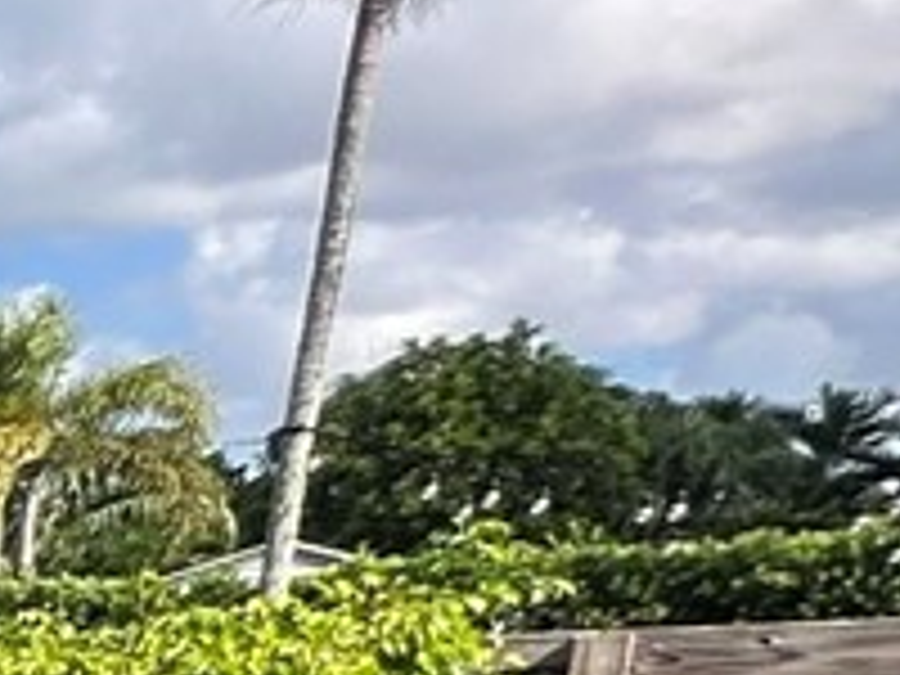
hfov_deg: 9.3
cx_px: -2336
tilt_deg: -11.6
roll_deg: +0.9
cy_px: 1359
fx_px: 2912
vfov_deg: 11.8
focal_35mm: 112
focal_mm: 2.22
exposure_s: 1/1182
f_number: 2.2
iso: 50
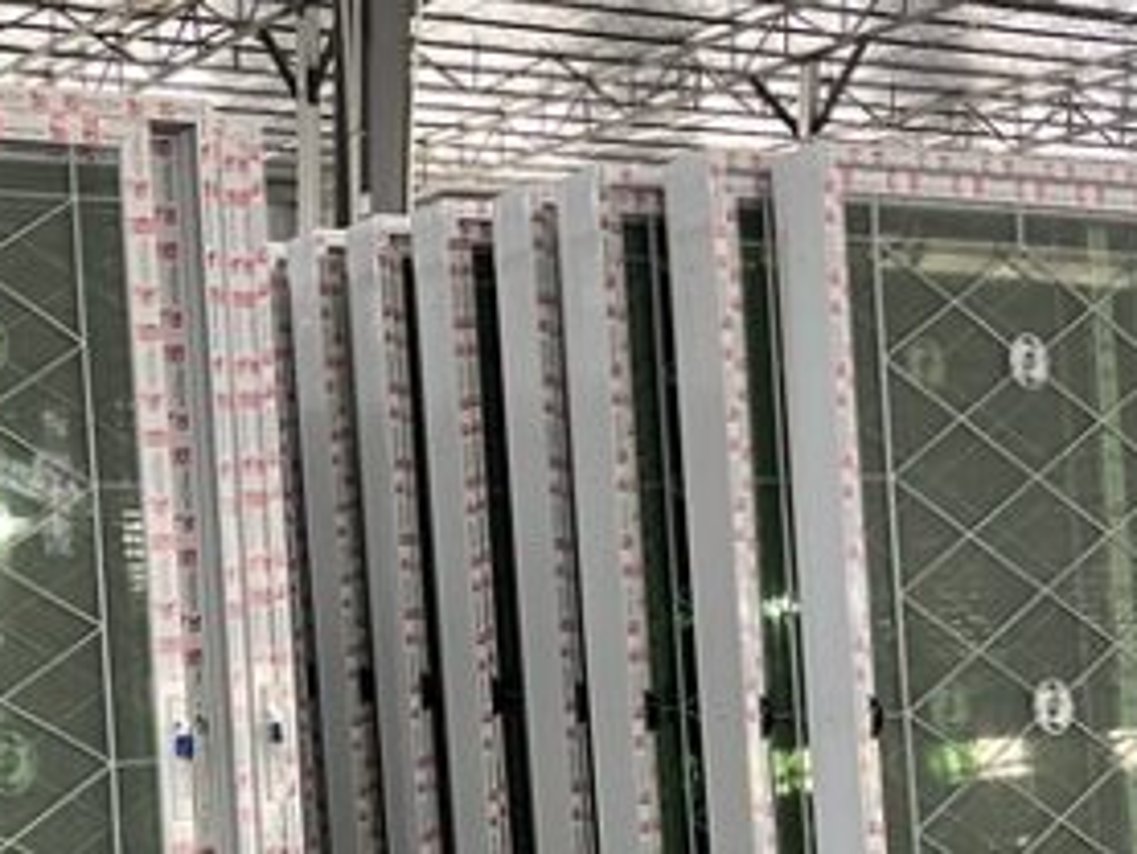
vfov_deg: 19.9
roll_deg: +0.9
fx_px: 2366
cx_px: 201
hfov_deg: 26.4
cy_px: 821
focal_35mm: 72
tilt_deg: -7.5
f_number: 1.5
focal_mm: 5.7
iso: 400
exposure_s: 1/50
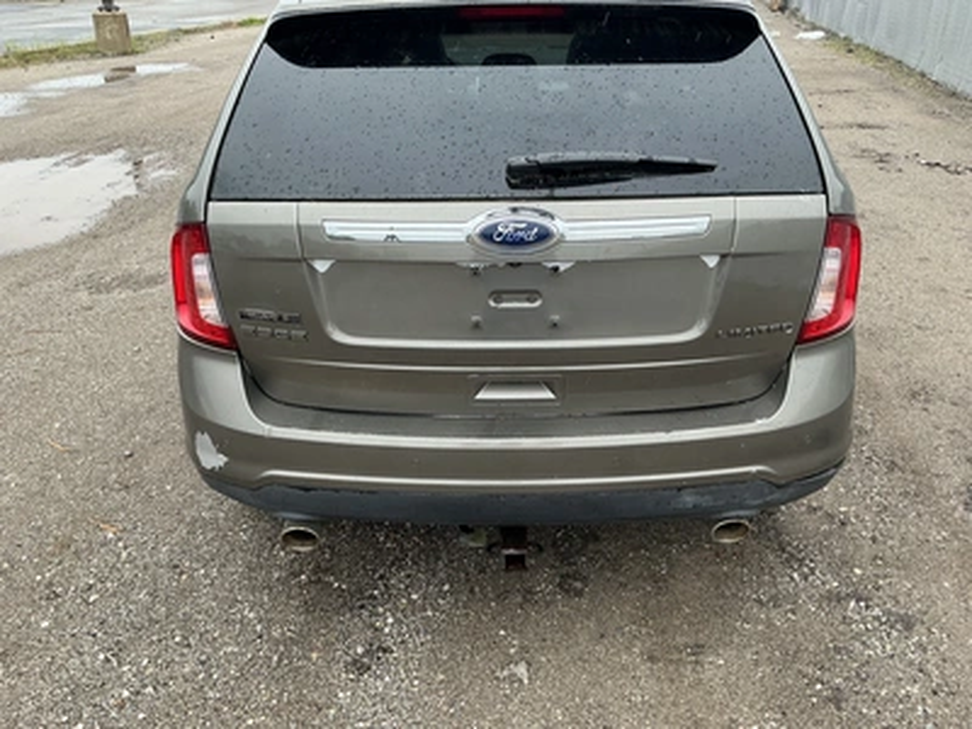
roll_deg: -1.8
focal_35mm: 28
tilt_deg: -22.8
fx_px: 786
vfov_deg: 49.7
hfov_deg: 63.4
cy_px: 364
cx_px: 486
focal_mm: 3
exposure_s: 1/422
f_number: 1.8
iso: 25
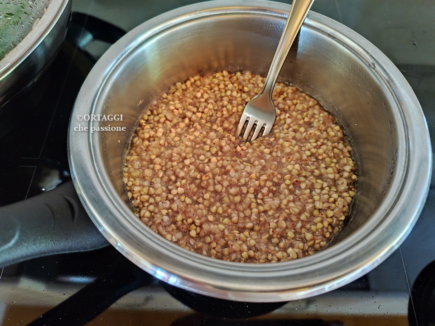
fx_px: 289
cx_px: 218
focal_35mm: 23
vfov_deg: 58.9
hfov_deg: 73.9
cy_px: 163
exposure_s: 1/25
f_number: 1.65
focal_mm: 6.14
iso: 3200
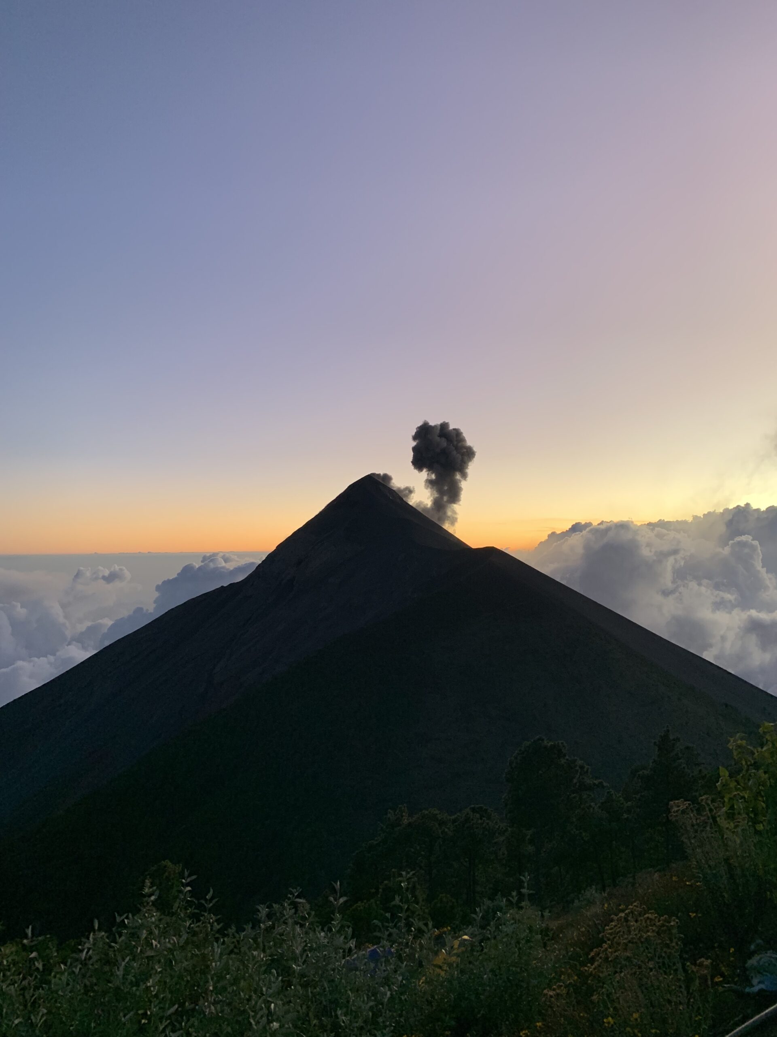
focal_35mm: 26
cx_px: 388
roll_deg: +0.4
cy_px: 518
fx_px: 778
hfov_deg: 53.1
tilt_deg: +2.7
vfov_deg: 67.3
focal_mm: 4.25
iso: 100
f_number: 1.8
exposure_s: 1/60
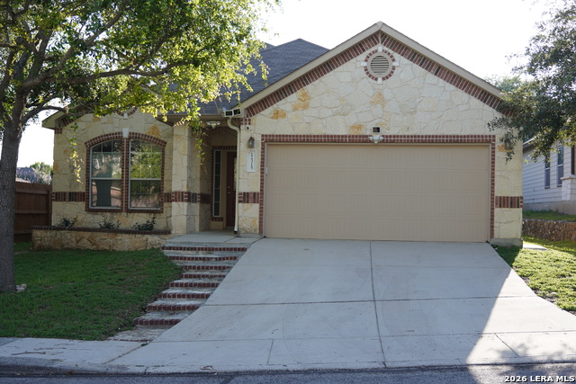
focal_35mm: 42
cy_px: 192
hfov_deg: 46.4
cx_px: 288
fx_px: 672
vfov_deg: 31.9
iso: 125
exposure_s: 1/640
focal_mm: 28
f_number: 2.8
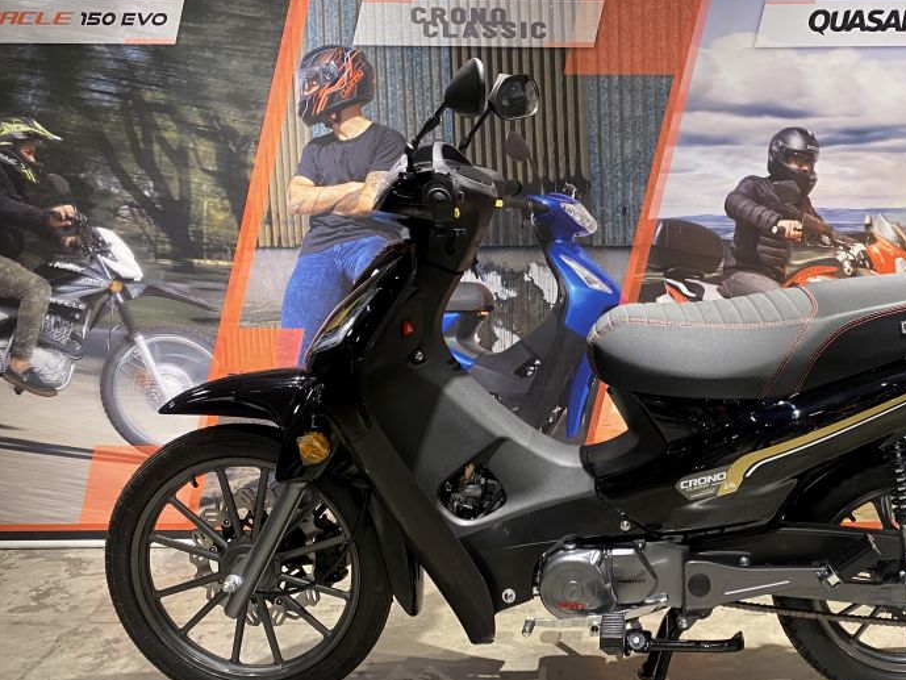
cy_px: 318
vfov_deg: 36.0
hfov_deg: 45.8
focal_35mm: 40
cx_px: 631
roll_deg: +0.3
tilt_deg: -9.7
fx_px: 1047
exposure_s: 1/50
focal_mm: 4.25
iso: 125
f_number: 1.8
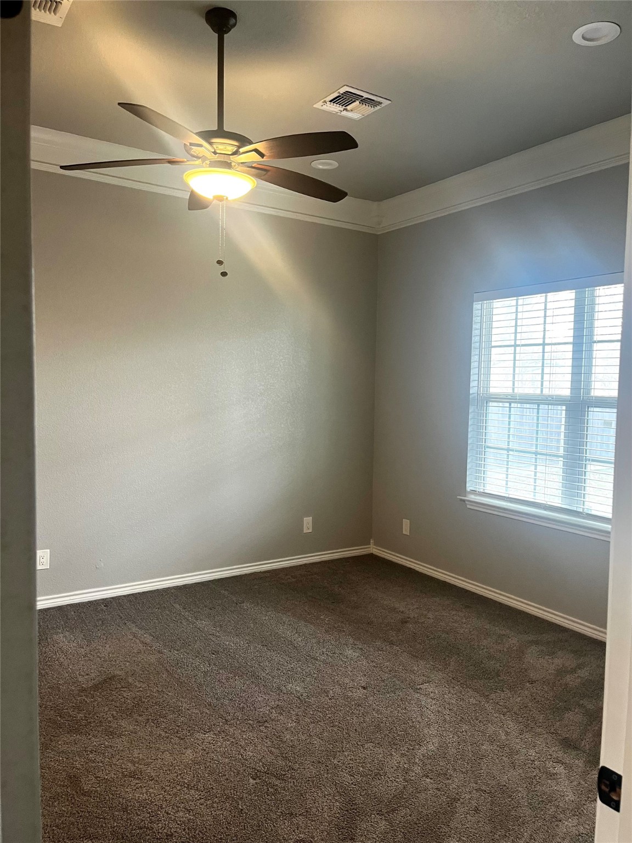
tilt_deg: -4.1
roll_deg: -0.8
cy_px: 422
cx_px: 316
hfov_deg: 53.1
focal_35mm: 26
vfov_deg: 67.3
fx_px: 633
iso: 200
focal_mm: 5.1
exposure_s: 1/60
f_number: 1.6
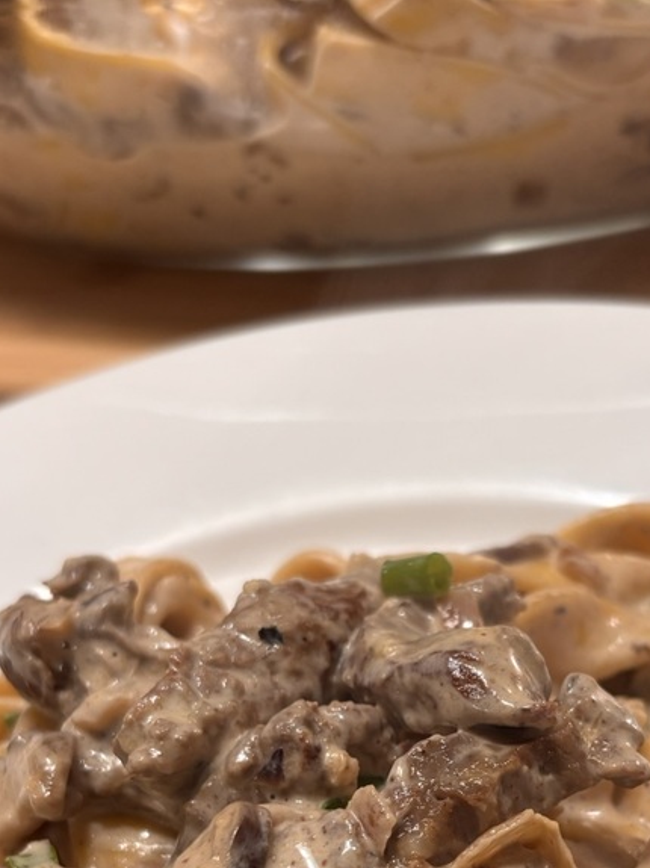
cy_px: 724
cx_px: 447
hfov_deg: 25.0
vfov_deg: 32.1
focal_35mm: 58
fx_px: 1453
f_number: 1.6
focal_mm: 5.96
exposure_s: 1/60
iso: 100
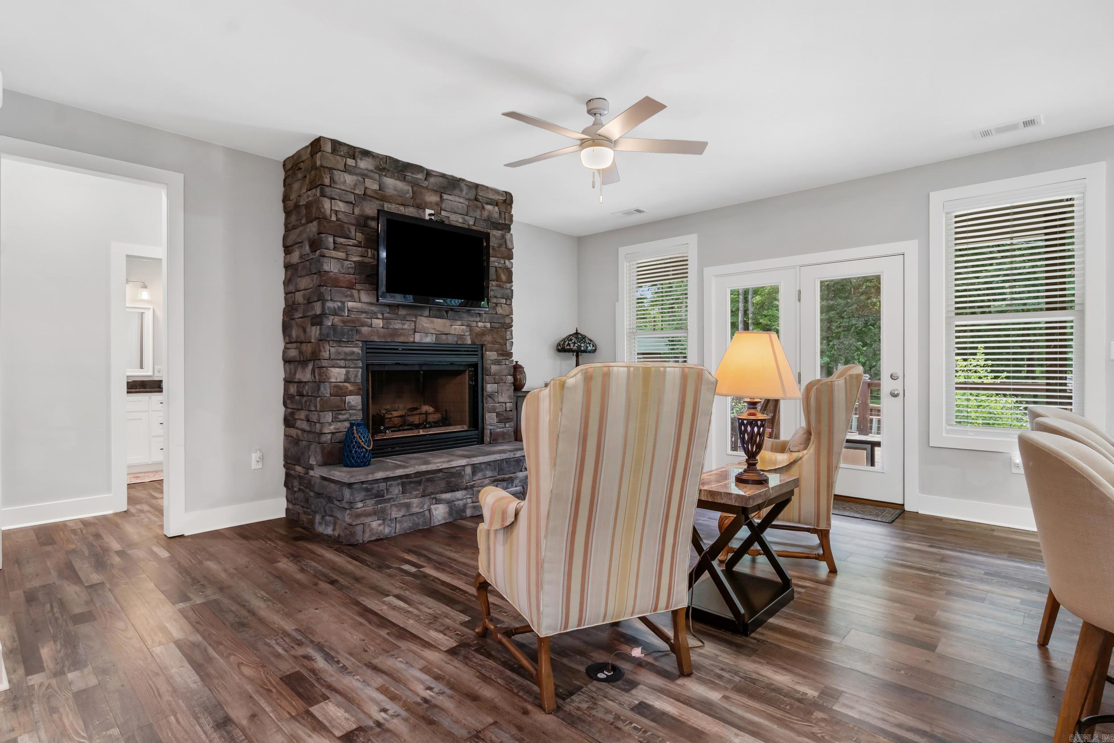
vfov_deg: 67.4
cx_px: 557
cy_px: 372
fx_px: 557
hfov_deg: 90.0
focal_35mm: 18
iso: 250
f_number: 9
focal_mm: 12
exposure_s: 1/15
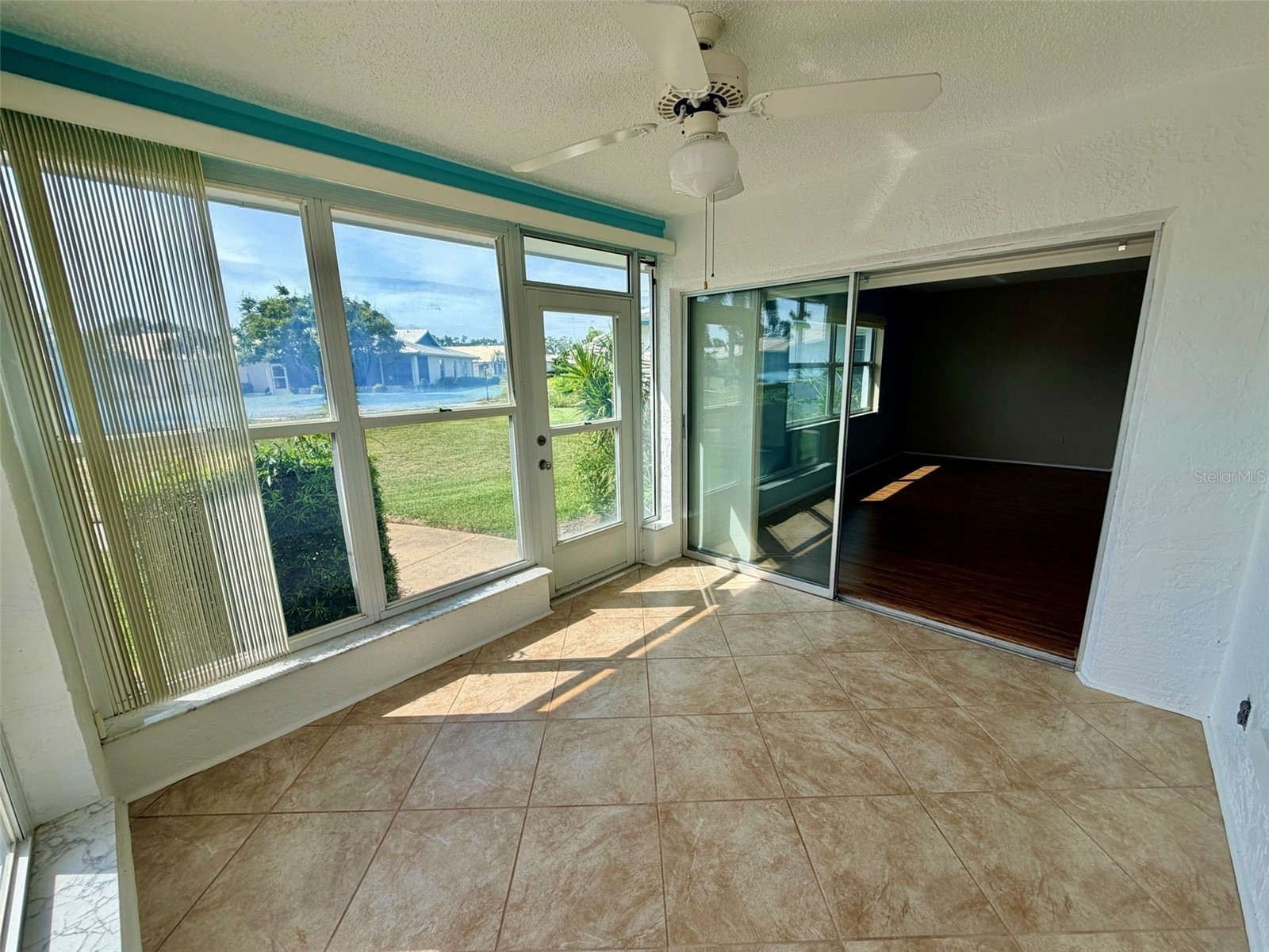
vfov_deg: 85.7
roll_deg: +1.2
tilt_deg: -12.0
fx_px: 513
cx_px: 634
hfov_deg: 102.1
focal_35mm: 14
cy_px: 476
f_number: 2.2
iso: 40
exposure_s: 1/545
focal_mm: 2.22
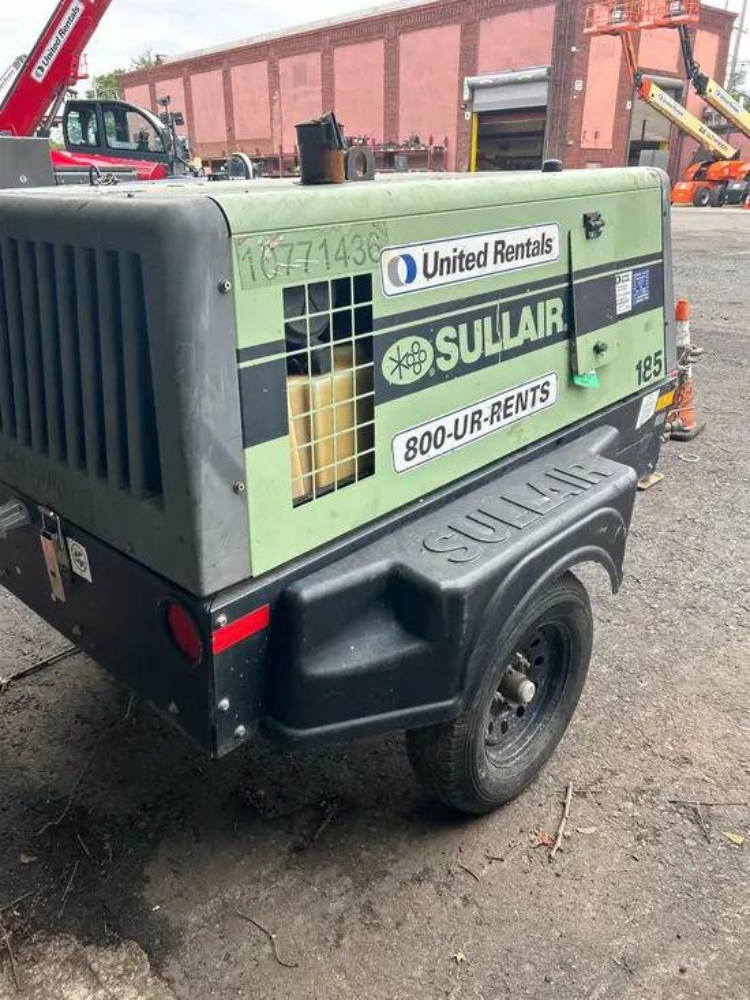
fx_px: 751
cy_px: 500
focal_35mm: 26
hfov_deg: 53.1
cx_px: 375
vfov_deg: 67.3
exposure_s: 1/190
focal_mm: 5.7
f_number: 1.5
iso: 50
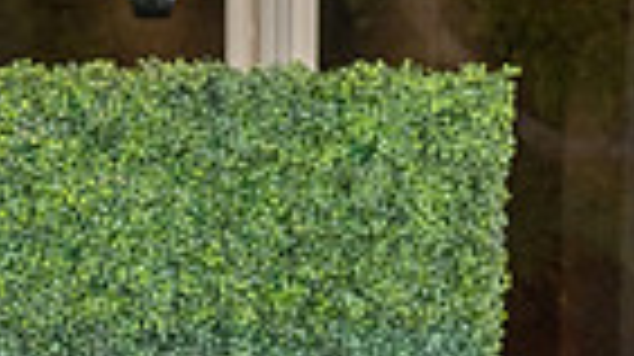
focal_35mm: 216
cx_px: -324
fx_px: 3628
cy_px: 809
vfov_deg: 5.4
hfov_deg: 9.7
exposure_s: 1/160
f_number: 3.5
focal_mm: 50
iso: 800
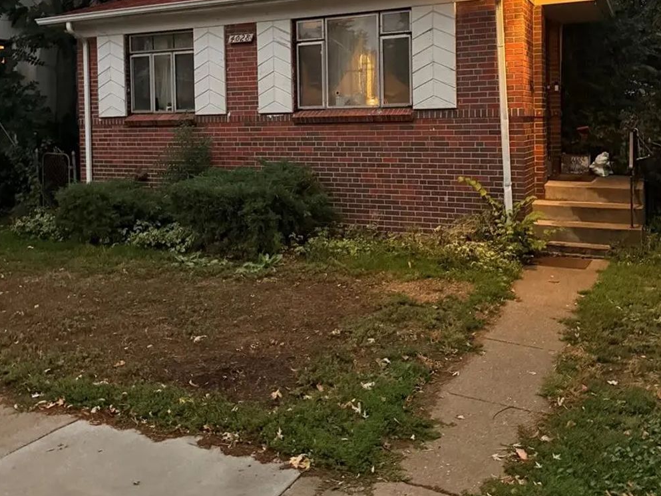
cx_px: 337
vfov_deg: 41.6
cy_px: 121
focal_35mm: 33
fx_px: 630
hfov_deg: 55.3
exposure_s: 1/37
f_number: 1.78
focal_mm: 6.76
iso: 1000
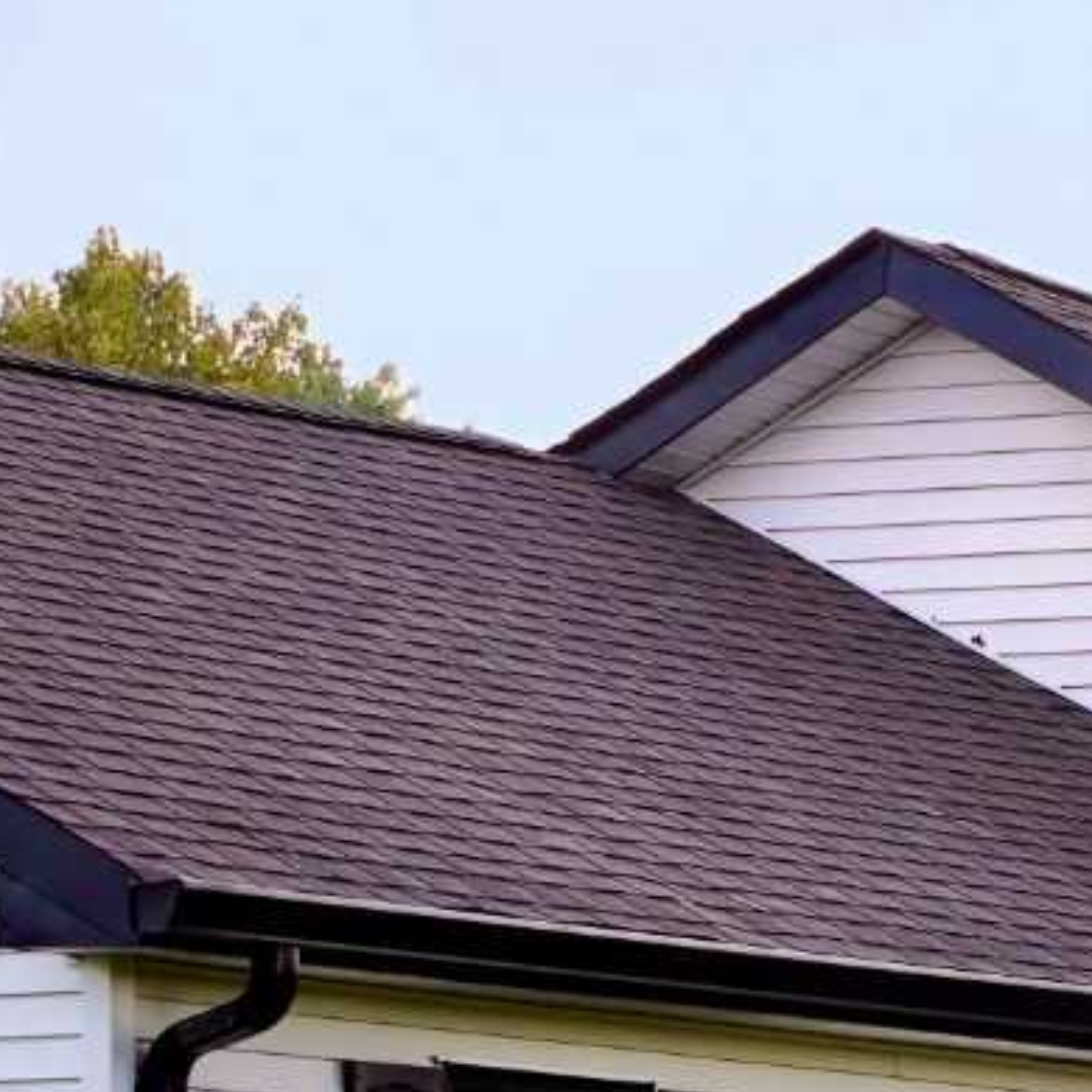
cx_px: 2316
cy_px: 1418
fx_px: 11135
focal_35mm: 312
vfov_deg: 5.6
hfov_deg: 5.5
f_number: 4.5
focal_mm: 70
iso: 1000
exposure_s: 1/160
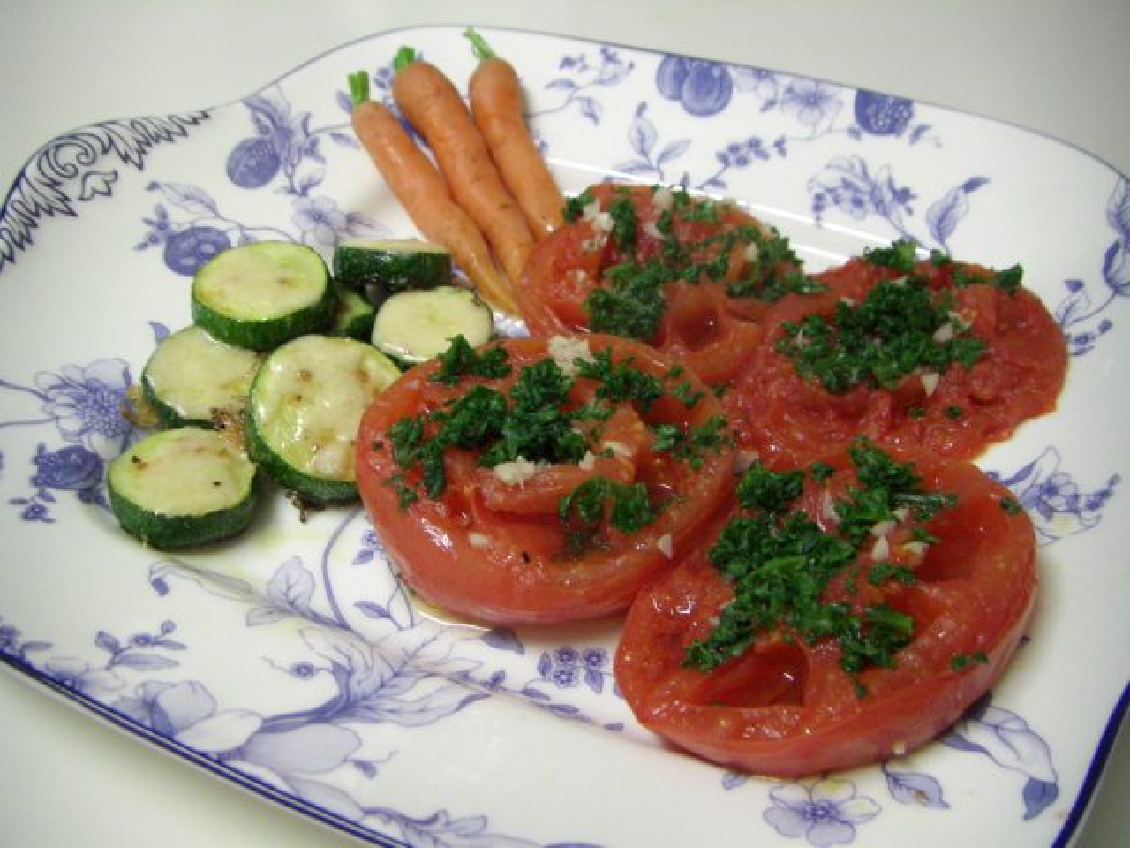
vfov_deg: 37.7
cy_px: 424
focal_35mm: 38
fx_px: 1240
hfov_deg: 49.0
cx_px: 565
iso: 400
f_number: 3.4
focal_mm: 6.3
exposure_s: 1/25
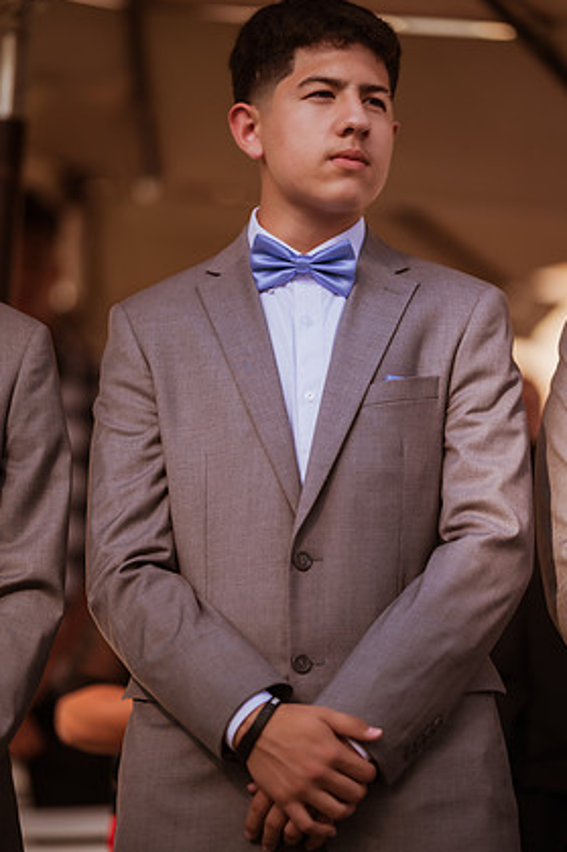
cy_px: 397
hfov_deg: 9.5
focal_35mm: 145
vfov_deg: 14.2
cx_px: 302
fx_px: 3428
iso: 125
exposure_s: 1/4000
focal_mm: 135
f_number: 1.8
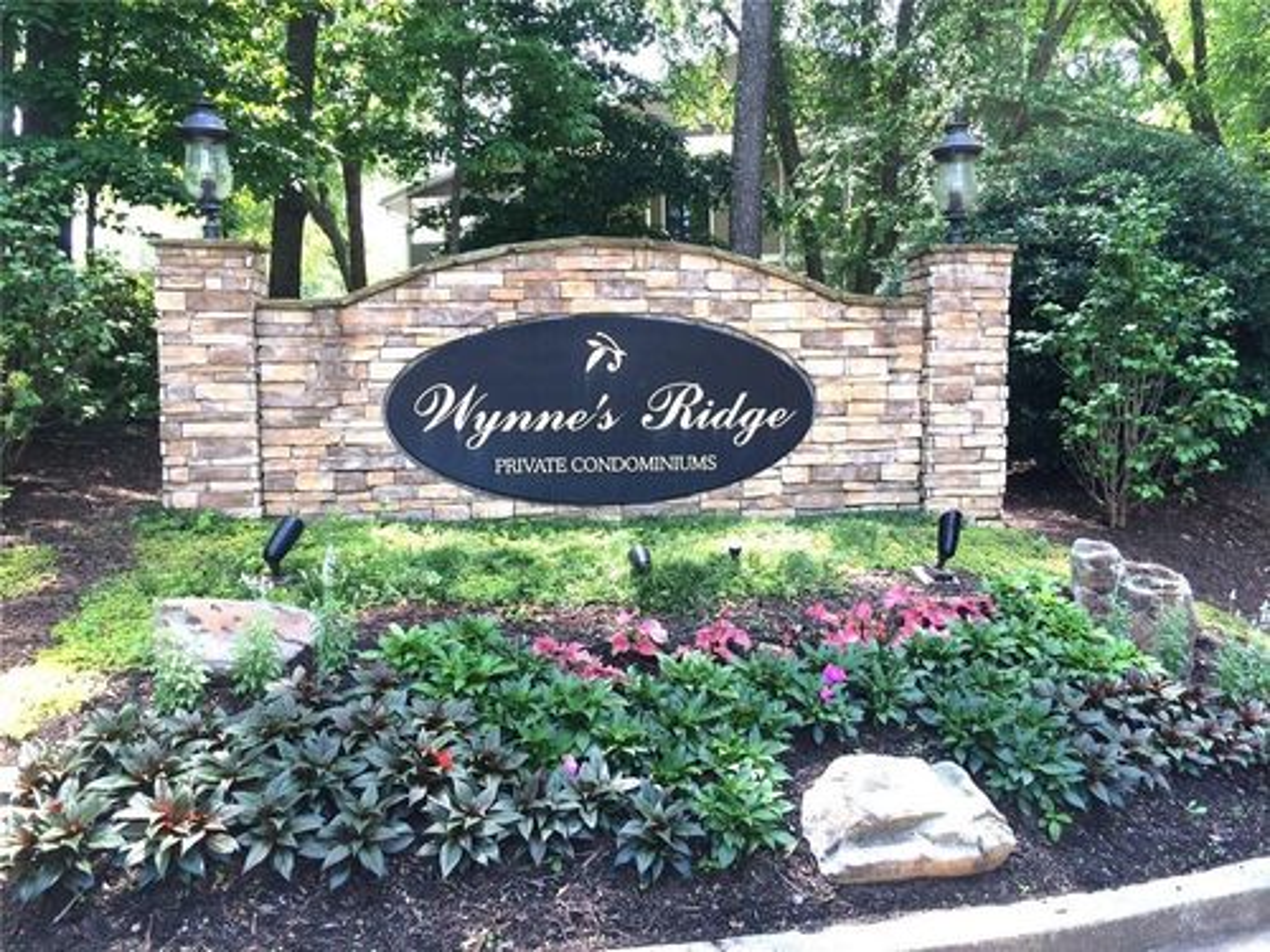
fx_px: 1064
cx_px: 635
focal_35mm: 29
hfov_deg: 61.7
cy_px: 476
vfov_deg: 48.2
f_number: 2.2
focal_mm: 4.15
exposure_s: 1/121
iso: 32
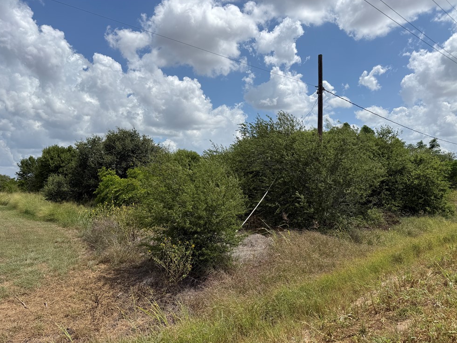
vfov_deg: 54.9
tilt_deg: +2.8
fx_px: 330
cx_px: 227
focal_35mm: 25
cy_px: 173
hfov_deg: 69.4
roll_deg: +1.2
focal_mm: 6.76
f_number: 1.78
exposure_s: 1/7353
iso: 80
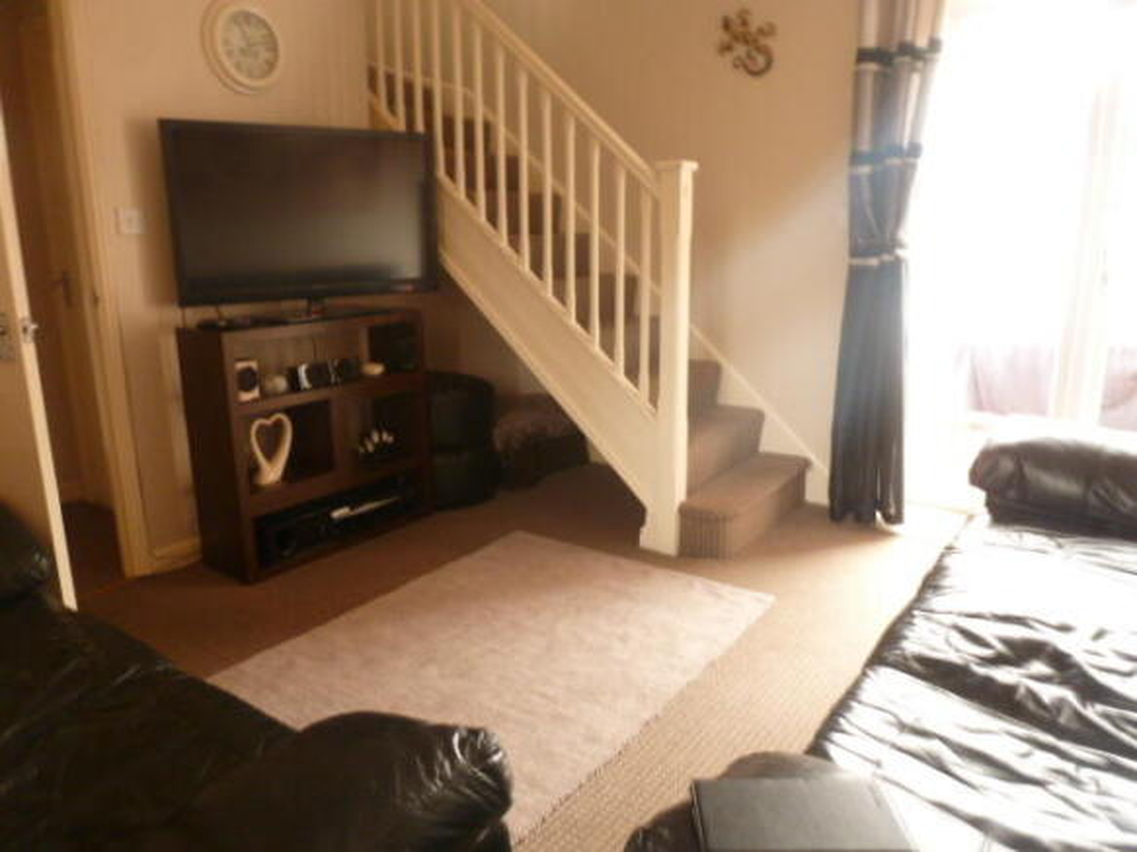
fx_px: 788
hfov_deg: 71.6
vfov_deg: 56.8
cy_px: 426
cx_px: 568
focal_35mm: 24
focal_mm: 4.3
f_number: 3.3
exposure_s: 1/6
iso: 400
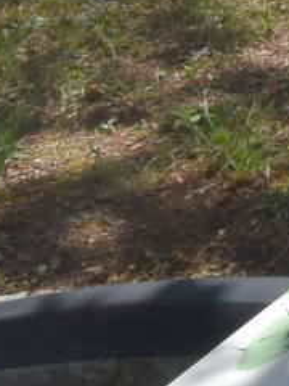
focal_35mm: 144
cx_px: 1109
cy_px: -486
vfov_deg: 11.7
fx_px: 1603
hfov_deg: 7.6
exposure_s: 1/400
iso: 200
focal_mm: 10
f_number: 10
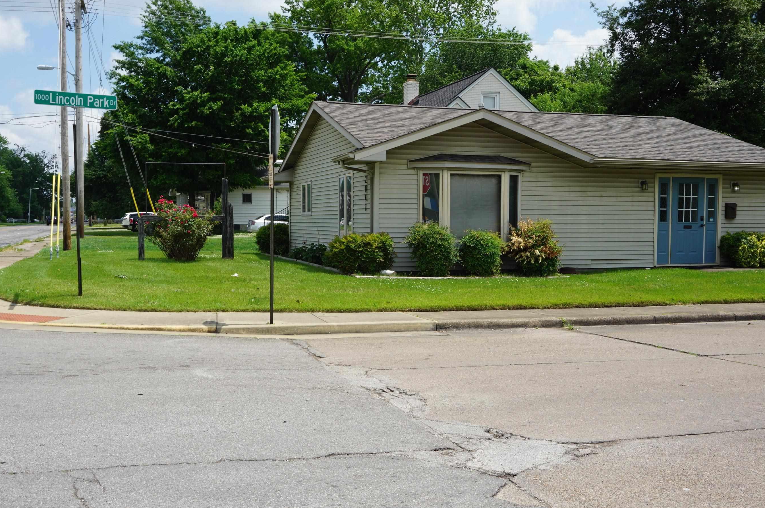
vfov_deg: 34.5
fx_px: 819
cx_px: 371
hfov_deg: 50.1
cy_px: 273
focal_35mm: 39
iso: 100
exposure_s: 1/125
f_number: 11
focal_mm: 23
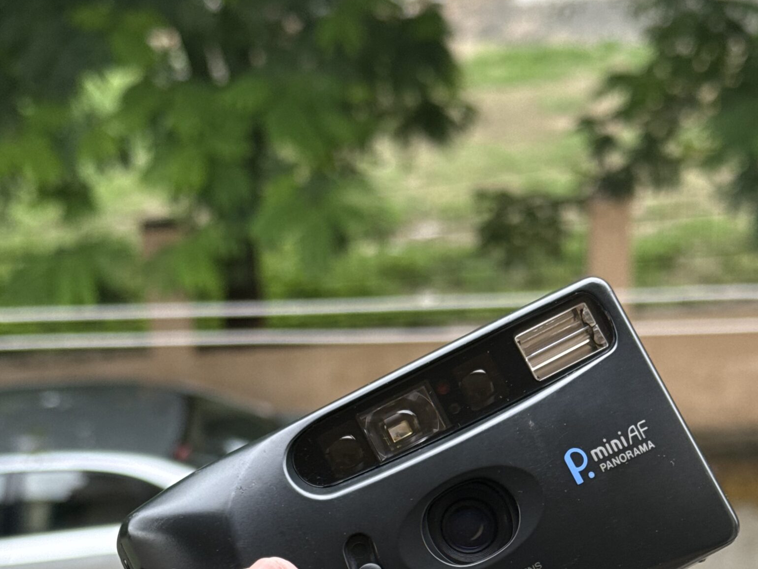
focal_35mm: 80
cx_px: 394
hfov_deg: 24.4
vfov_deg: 18.2
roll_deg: +1.7
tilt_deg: -26.2
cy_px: 498
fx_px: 1752
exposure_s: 1/122
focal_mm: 6.76
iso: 50
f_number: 1.78
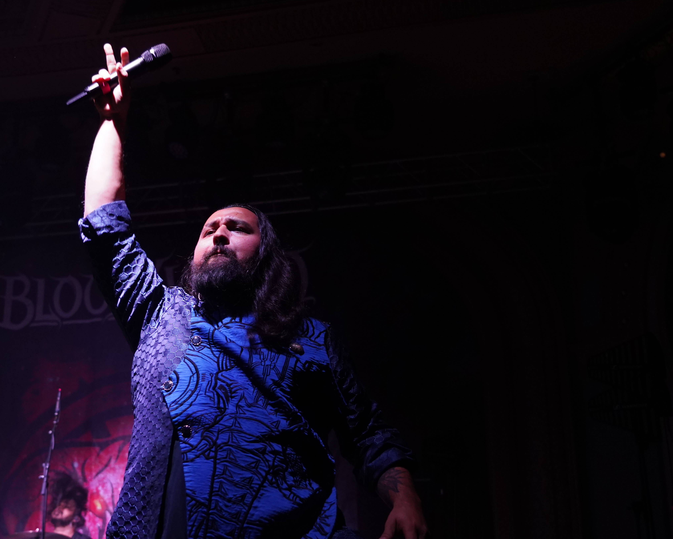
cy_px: 305
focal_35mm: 50
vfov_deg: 30.2
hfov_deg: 36.8
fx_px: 996
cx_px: 205
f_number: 4
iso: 2500
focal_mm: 36
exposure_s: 1/160
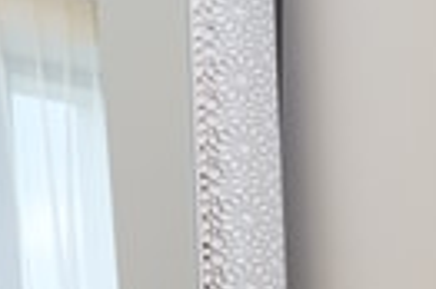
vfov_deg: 11.9
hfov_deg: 18.3
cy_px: 387
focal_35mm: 111
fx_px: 1343
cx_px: 93
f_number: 8
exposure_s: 1/5
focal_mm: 19.1
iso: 320
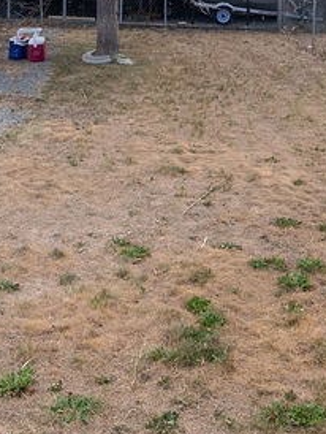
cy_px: 48
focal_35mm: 61
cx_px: 93
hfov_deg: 23.9
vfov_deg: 30.4
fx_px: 765
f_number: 5
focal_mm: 11.5
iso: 500
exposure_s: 1/1000
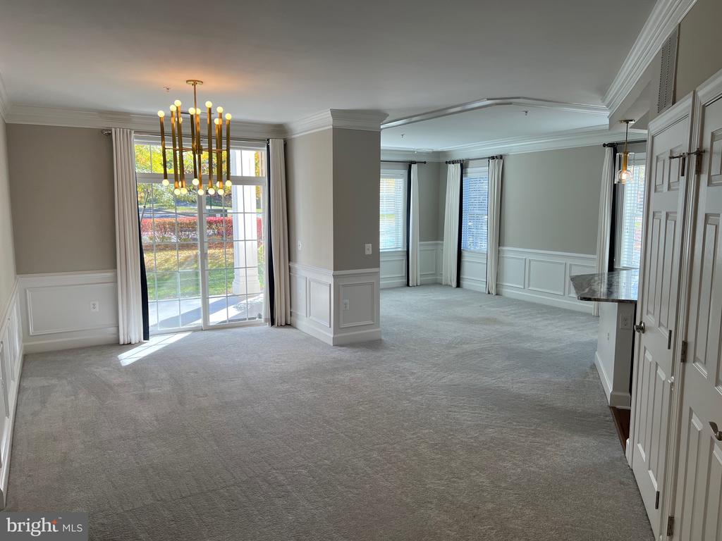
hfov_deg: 67.3
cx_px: 361
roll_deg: -0.3
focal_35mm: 26
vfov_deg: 53.1
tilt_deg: -5.7
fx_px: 542
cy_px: 270
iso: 40
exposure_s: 1/253
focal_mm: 5.7
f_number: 1.5
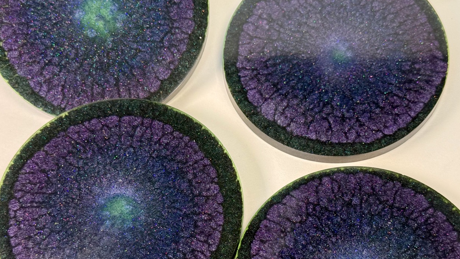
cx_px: 228
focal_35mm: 63
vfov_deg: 19.1
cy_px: 162
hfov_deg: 33.3
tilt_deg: -64.4
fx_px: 768
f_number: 1.78
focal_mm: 6.76
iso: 100
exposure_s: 1/198
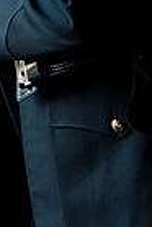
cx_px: 67
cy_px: -82
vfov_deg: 4.6
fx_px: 2786
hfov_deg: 3.1
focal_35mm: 441
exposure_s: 1/100
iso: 1250
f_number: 4
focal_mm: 88
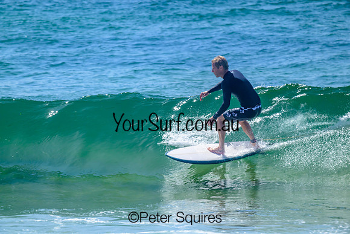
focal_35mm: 1120
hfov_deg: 1.8
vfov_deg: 1.2
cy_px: 117
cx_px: 175
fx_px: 10891
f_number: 9
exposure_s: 1/2000
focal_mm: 1120
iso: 640
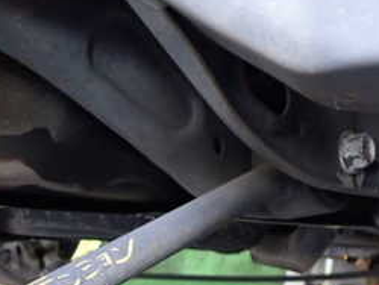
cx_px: -21
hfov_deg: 25.4
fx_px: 789
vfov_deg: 19.4
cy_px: 334
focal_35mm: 72
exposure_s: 1/100
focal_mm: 5.4
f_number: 2.3
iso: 800
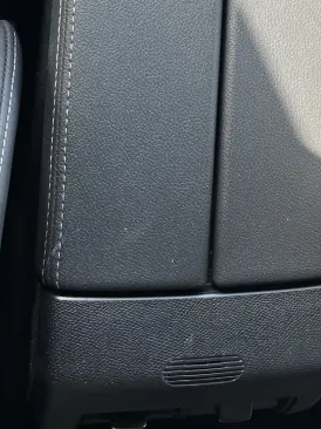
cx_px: 292
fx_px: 891
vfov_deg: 24.1
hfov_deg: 20.0
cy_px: -108
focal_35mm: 72
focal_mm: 5.1
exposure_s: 1/120
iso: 40
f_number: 1.6
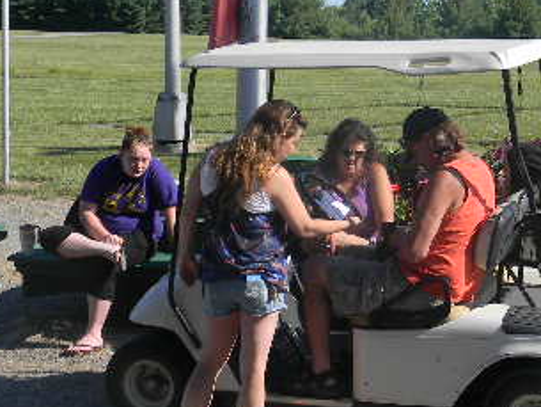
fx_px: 1345
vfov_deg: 17.2
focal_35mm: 86
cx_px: 429
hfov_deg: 22.5
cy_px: 206
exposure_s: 1/629
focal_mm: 7.3
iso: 80
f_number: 3.8
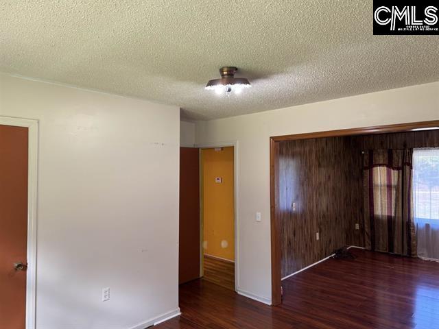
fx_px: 304
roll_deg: +0.4
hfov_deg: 71.6
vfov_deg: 56.8
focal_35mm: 24
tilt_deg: +0.7
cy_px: 164
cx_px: 220
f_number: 1.78
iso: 160
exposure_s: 1/60
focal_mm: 6.76
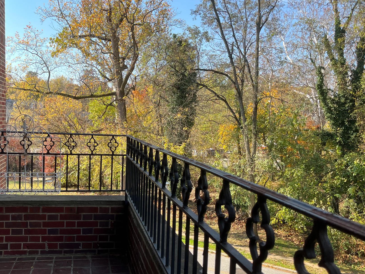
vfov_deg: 42.9
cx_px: 150
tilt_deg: -5.7
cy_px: 150
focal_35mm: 33
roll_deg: -2.2
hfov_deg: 55.0
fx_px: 348
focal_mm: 5.1
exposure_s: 1/891
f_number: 1.6
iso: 50
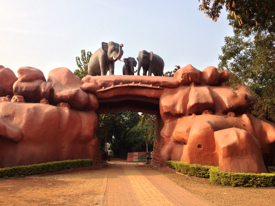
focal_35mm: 35
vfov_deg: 40.7
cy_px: 103
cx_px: 138
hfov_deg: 52.6
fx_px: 278
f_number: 2.4
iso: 50
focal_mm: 4.28
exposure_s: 1/1004
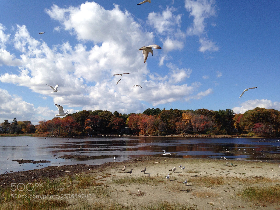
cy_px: 105
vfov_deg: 42.9
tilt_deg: +9.5
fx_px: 267
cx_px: 140
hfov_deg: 55.4
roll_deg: -0.6
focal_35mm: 33
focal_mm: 4.12
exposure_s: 1/2262
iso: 50
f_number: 2.4
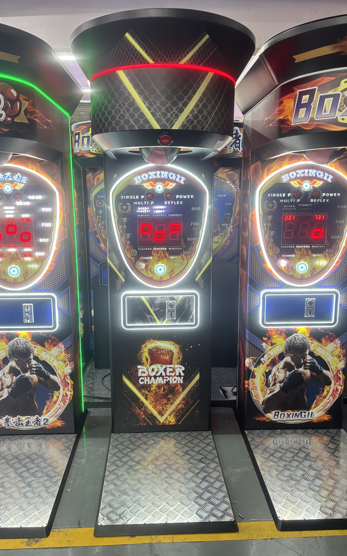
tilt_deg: -11.3
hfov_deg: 44.5
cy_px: 278
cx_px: 164
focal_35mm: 28
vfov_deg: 66.5
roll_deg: -0.7
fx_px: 424
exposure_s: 1/42
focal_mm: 5.96
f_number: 1.6
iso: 320
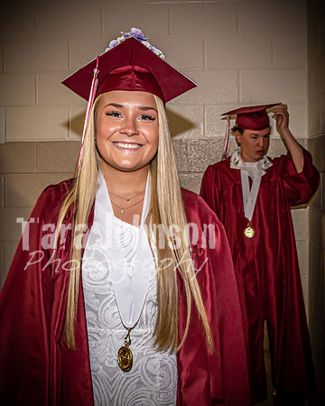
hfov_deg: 32.9
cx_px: 153
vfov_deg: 40.5
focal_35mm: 46
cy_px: 172
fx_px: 550
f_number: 4.5
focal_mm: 17
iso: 400
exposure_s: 1/25
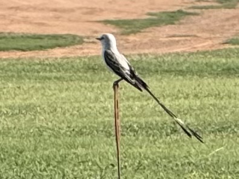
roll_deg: -0.2
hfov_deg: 16.4
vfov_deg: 12.3
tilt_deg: +0.1
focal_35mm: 120
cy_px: 90
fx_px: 828
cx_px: 120
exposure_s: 1/1342
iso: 50
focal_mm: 15.66
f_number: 2.8
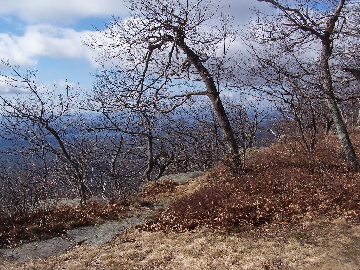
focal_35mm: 38
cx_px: 180
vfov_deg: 37.7
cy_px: 135
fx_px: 395
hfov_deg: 49.0
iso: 80
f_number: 5.6
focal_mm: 6.3
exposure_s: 1/500
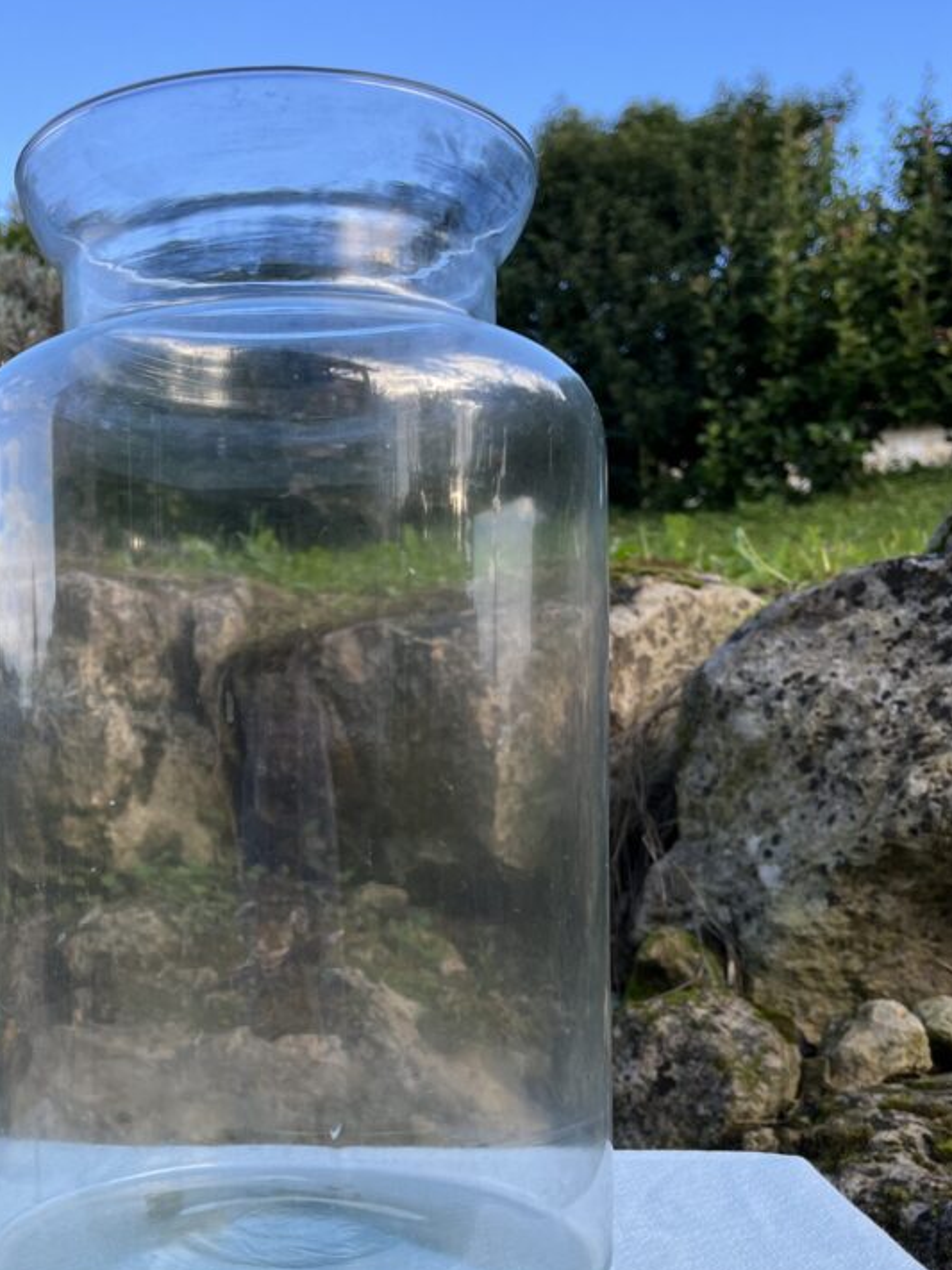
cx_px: 275
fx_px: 1431
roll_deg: +1.4
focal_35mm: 39
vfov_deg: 47.5
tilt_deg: +3.0
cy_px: 790
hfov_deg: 36.2
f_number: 1.6
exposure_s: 1/539
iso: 50
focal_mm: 5.1
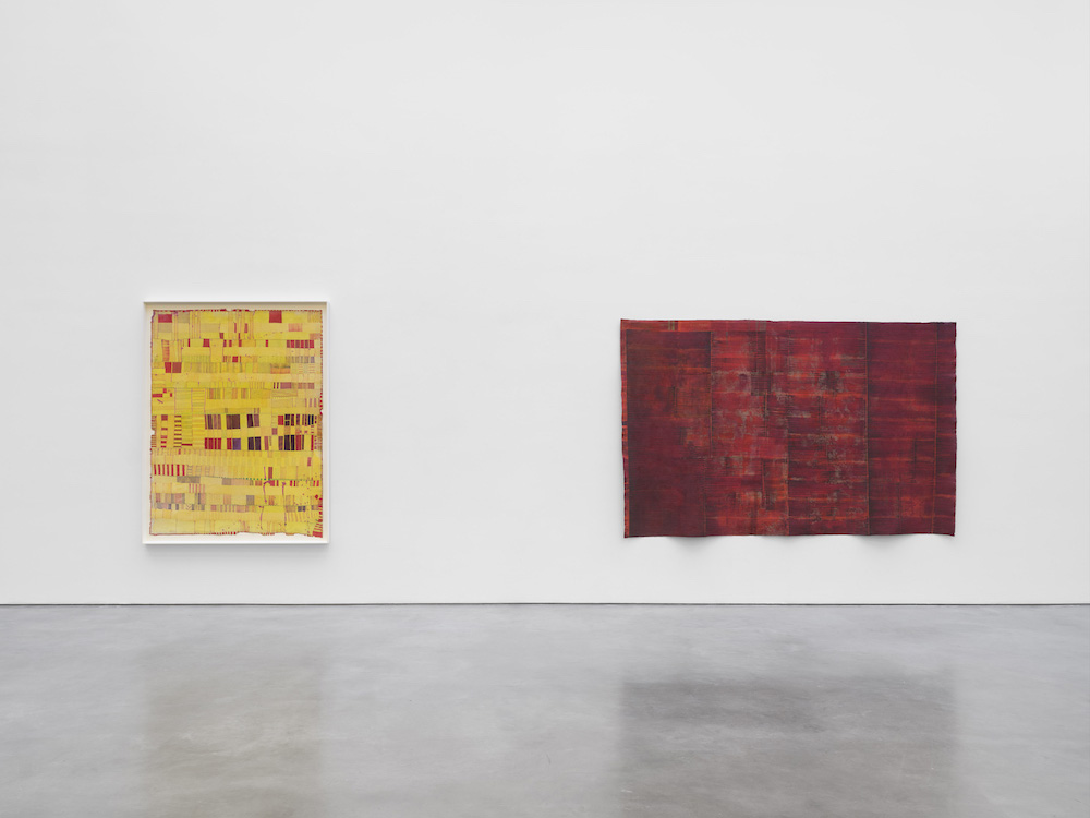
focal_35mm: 27
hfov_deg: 65.3
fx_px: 850
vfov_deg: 51.4
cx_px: 545
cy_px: 409
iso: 100
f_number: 11
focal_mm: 34.4
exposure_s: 1/3
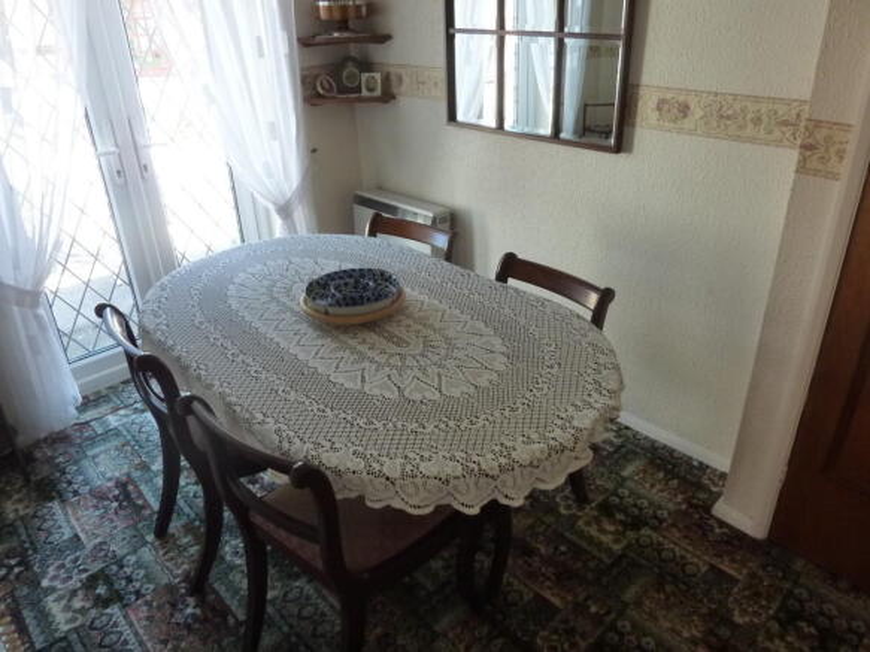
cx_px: 435
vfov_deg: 54.9
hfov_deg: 69.4
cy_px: 326
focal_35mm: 25
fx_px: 628
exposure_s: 1/30
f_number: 3.3
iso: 250
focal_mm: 4.1
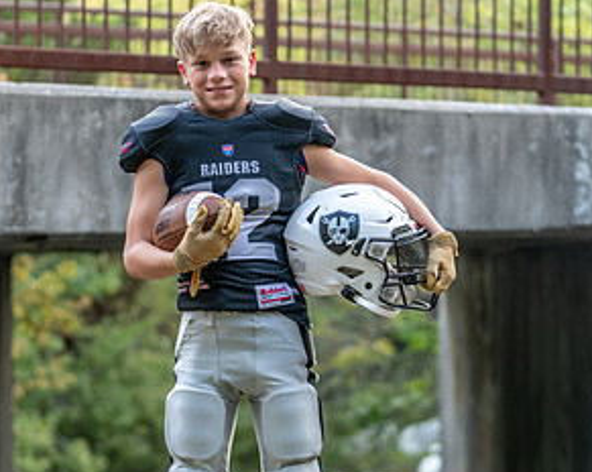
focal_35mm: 153
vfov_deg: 10.1
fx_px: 2677
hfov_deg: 12.6
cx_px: 244
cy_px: 324
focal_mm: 77
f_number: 2.8
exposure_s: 1/320
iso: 500
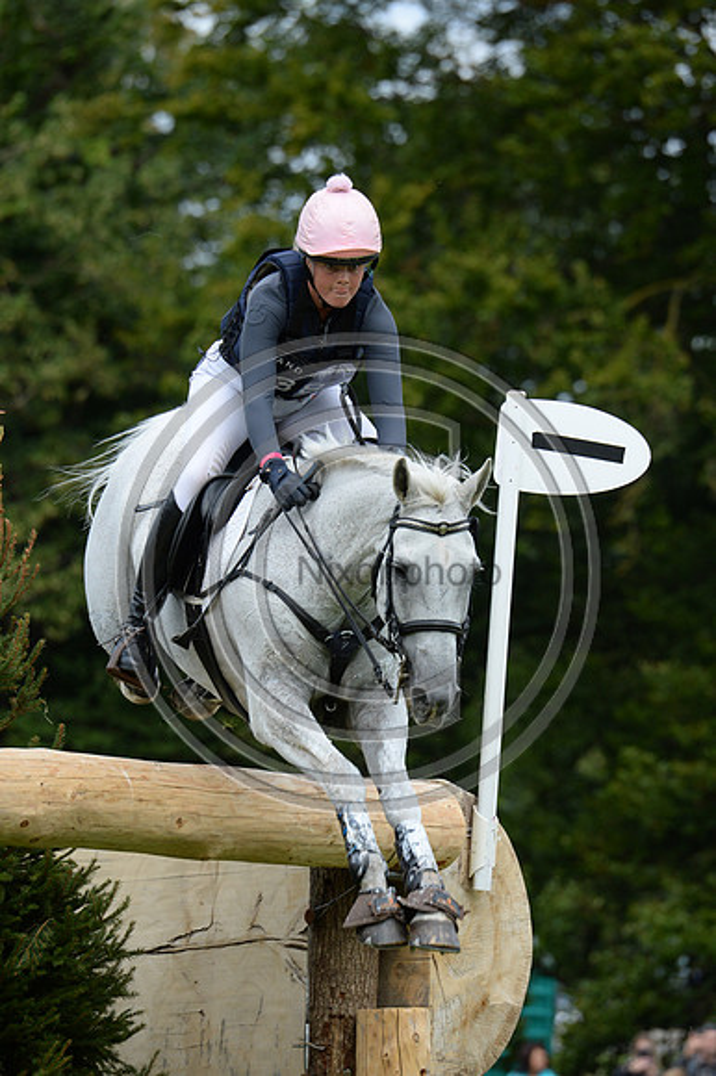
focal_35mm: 400
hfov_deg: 3.4
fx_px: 11947
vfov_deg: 5.2
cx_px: 358
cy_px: 538
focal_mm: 400
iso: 1000
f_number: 8
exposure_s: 1/1000
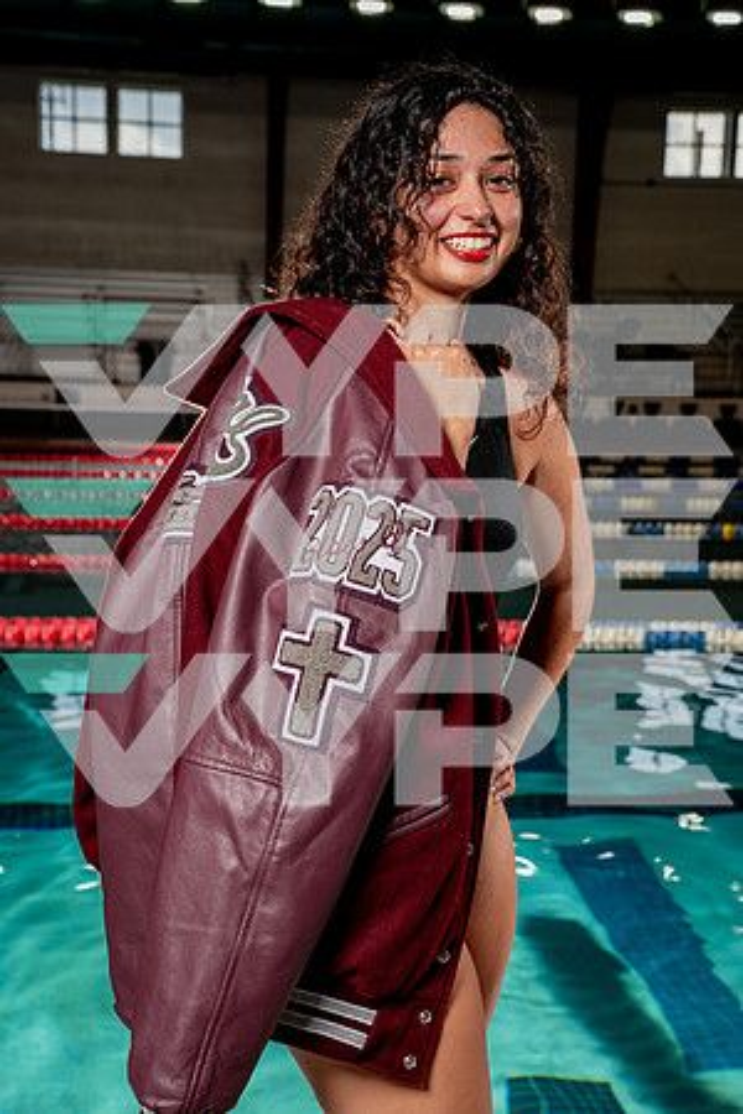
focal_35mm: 58
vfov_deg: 34.5
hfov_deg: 23.4
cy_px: 557
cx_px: 372
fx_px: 1795
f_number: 7.1
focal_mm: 58
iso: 400
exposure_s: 1/250
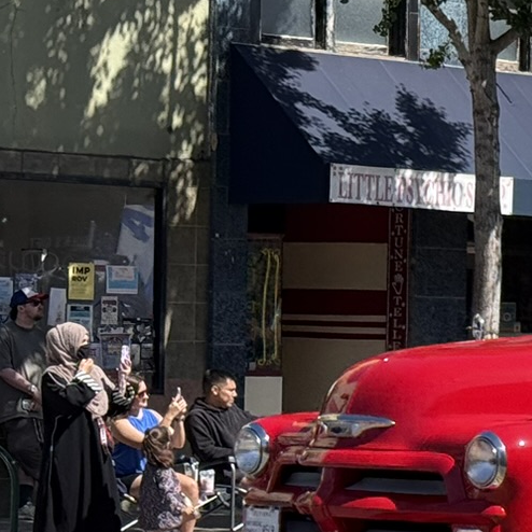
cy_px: 324
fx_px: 3060
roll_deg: -1.4
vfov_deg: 9.9
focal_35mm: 176
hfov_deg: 9.5
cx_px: 964
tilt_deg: -0.1
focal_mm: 6.76
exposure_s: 1/3378
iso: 80
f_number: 1.78
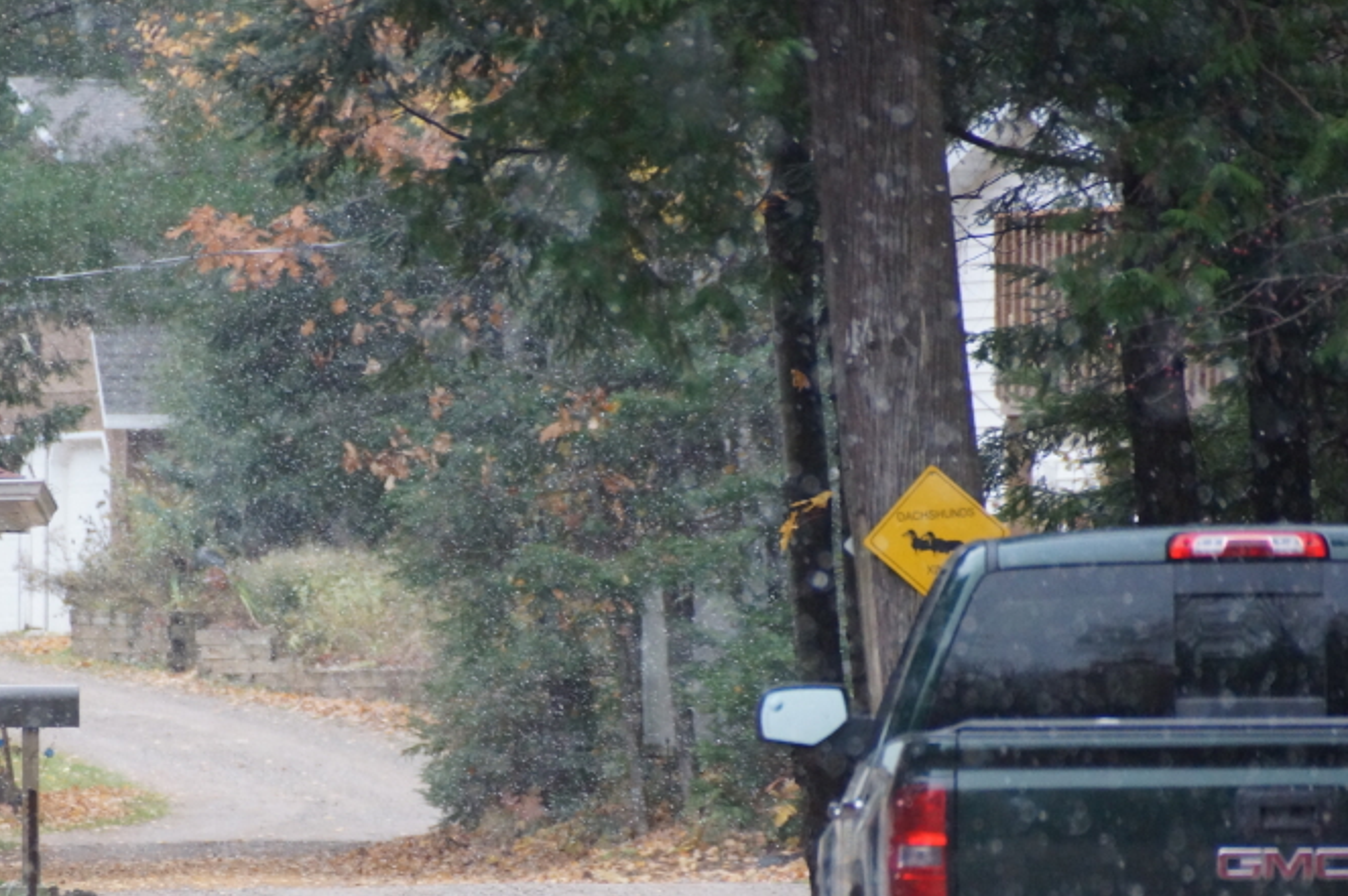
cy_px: 571
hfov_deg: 3.6
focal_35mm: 566
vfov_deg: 2.4
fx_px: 21177
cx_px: 445
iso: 1600
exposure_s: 1/160
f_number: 6.3
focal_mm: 250
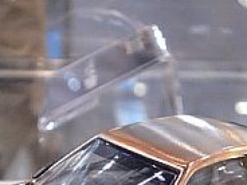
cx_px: 158
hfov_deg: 15.7
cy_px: 210
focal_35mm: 125
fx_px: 892
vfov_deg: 11.7
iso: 400
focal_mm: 7.91
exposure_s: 1/50
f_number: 3.4
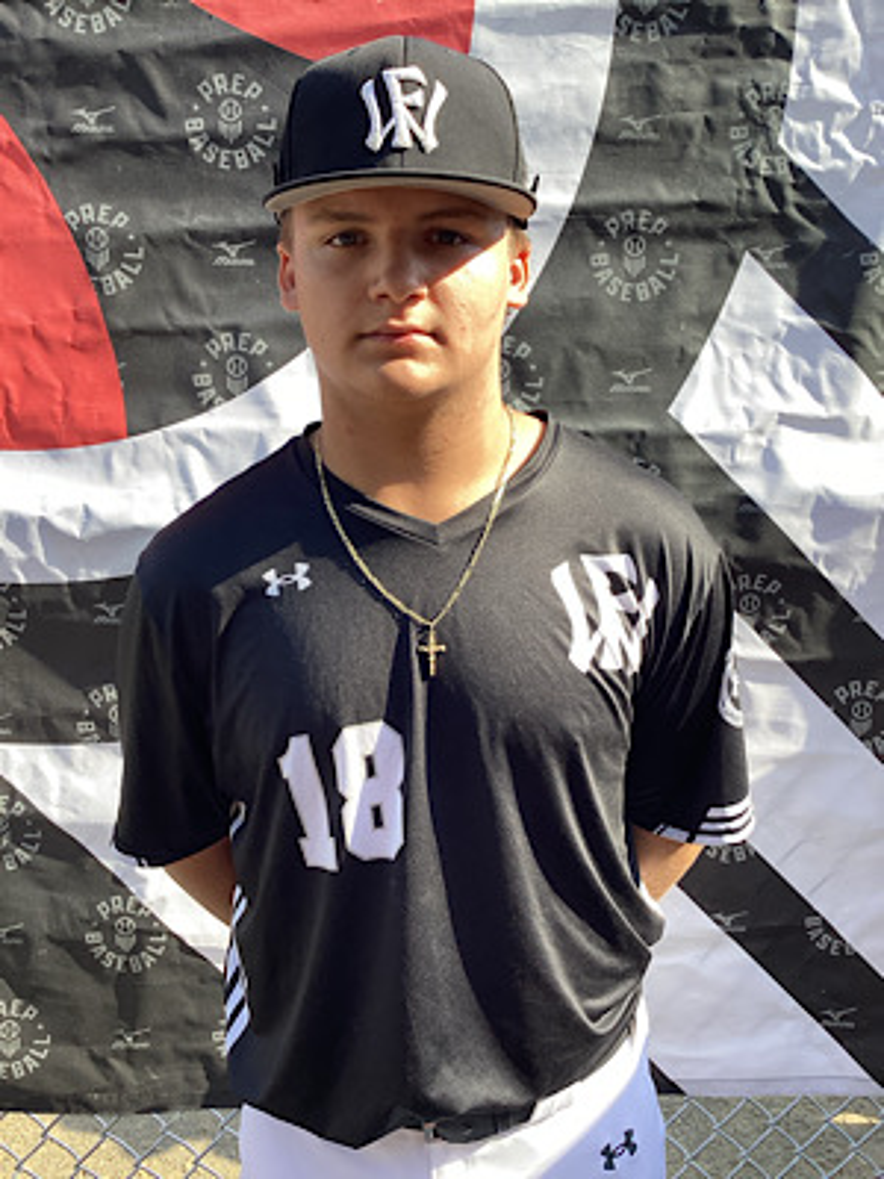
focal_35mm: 31
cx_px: 442
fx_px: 1056
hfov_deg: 45.4
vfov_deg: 58.4
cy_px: 590
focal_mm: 3.3
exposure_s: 1/326
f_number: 2.4
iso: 25
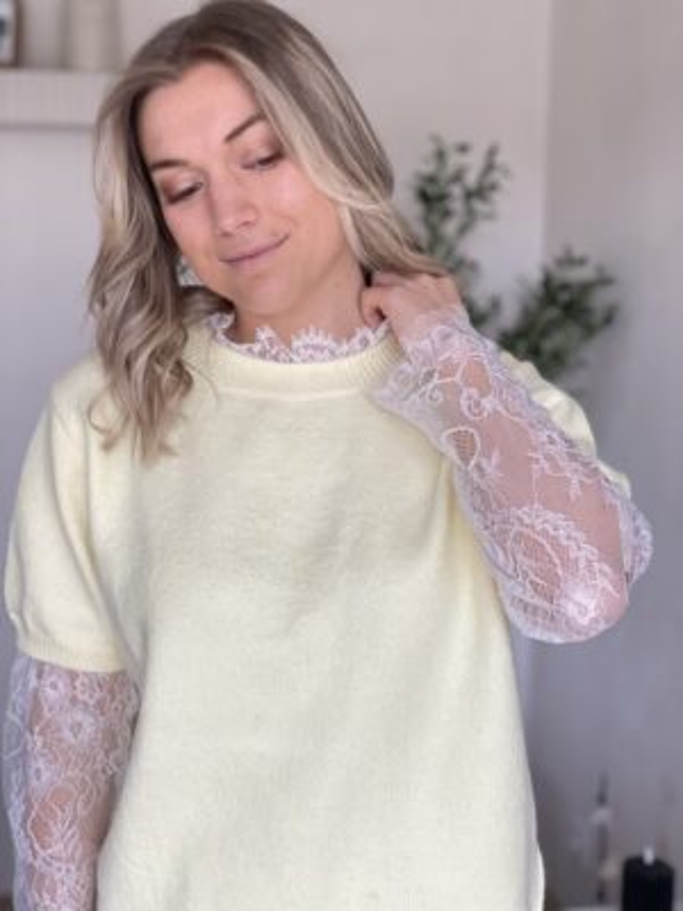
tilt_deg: -7.0
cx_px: 342
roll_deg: -0.2
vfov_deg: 36.8
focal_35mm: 52
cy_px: 456
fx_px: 1368
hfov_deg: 28.0
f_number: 2
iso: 250
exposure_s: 1/120
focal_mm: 6
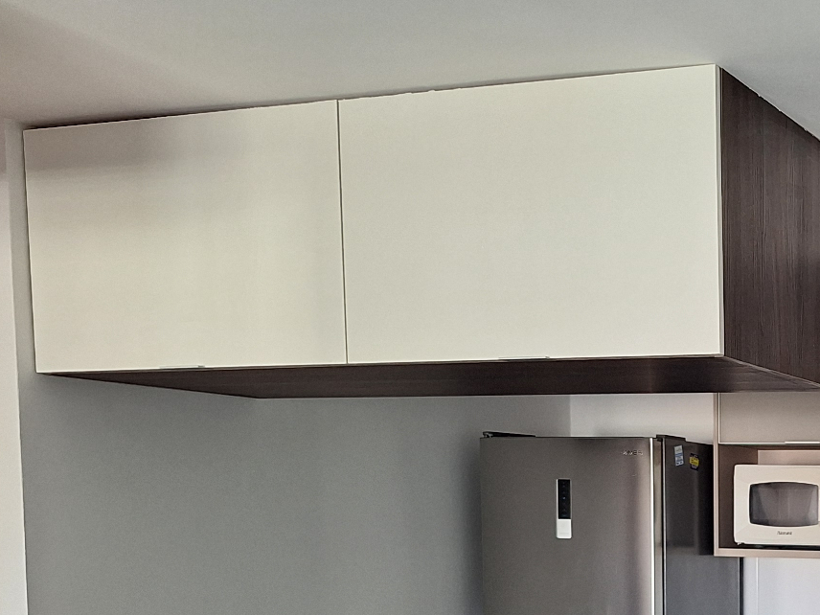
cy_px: 656
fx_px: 1303
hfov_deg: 30.7
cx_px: 930
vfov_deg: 24.9
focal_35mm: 55
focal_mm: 5.54
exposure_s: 1/40
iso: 64
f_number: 1.8
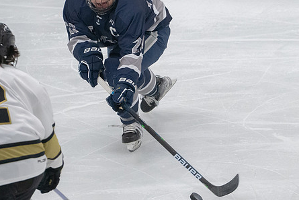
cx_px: 208
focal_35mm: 396
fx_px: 3290
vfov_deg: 3.5
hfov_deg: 5.2
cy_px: 88
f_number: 4.5
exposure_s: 1/1250
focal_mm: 200
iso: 12800
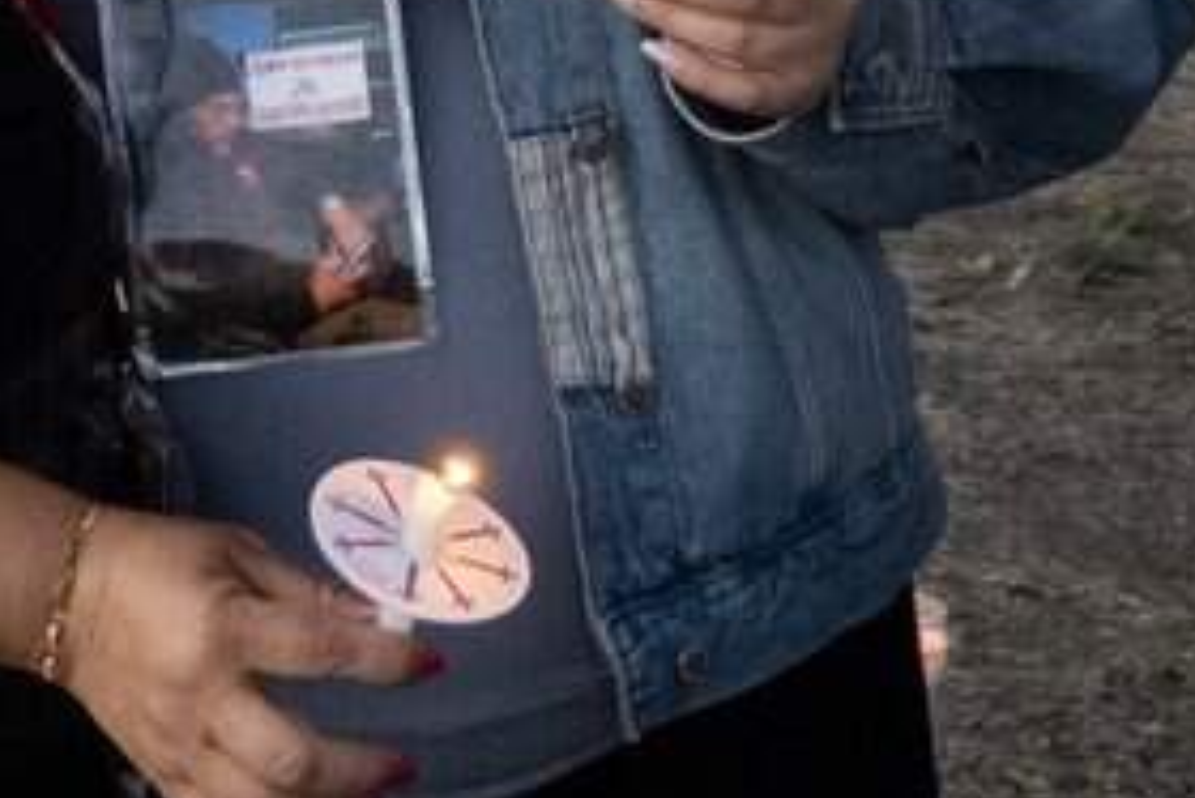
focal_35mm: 184
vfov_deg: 7.3
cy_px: -544
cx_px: -43
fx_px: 6111
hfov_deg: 11.0
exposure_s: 1/125
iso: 2000
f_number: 5.6
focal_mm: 29
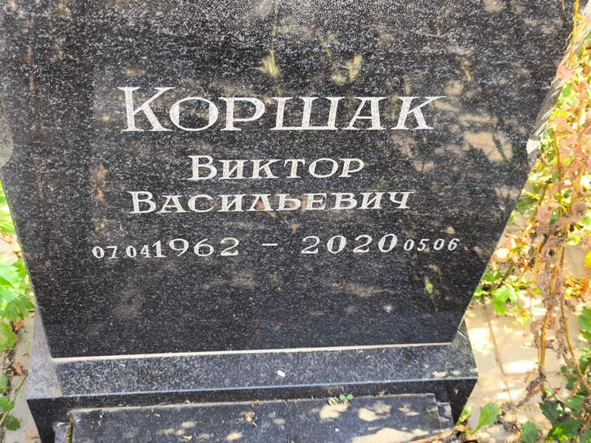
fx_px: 854
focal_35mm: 50
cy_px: 222
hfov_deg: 38.2
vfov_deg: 29.1
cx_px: 296
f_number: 1.7
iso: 80
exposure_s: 1/100
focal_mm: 4.71
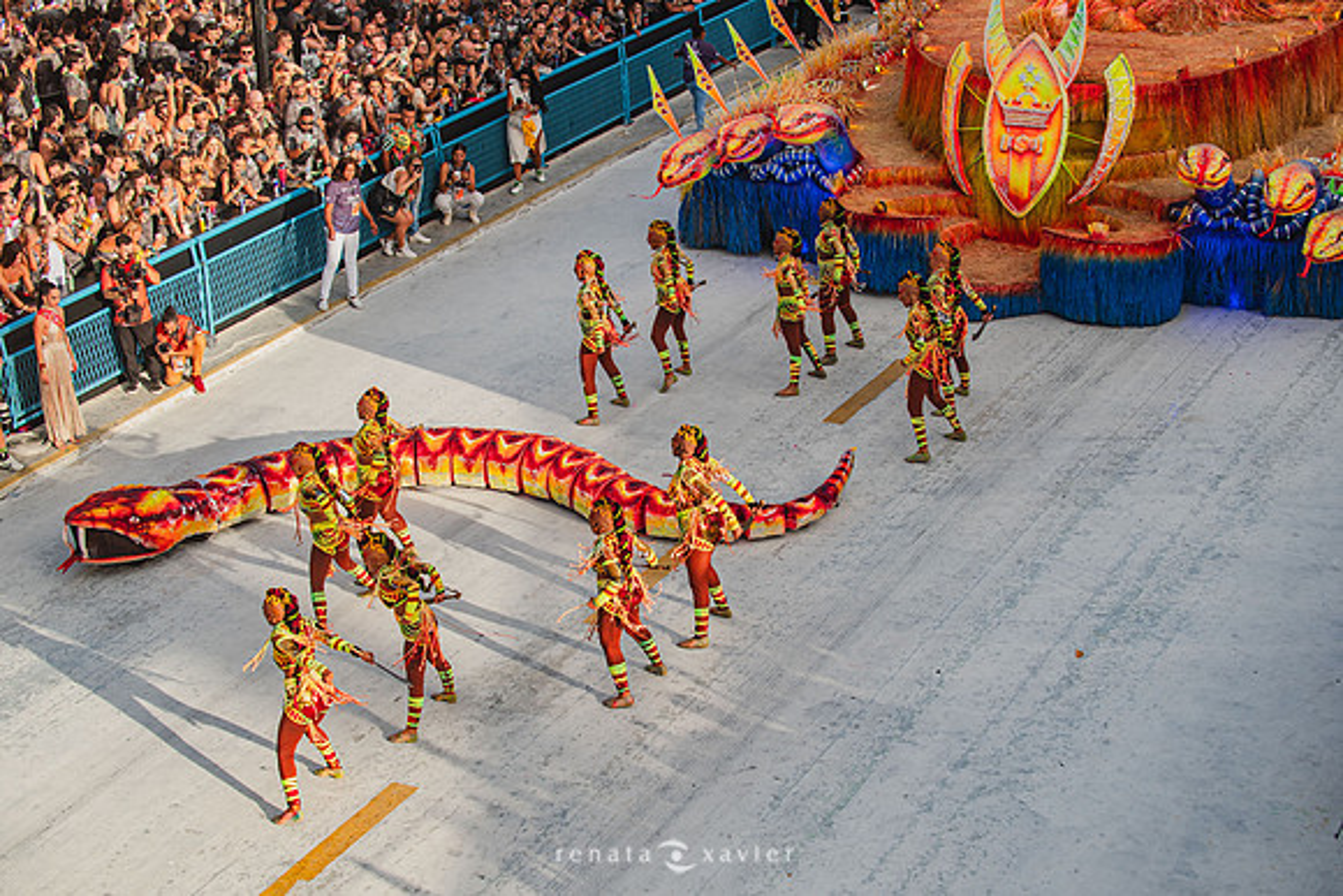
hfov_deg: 28.8
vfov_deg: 19.5
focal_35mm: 70
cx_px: 672
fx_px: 2612
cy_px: 448
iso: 200
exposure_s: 1/800
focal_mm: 70
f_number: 5.6
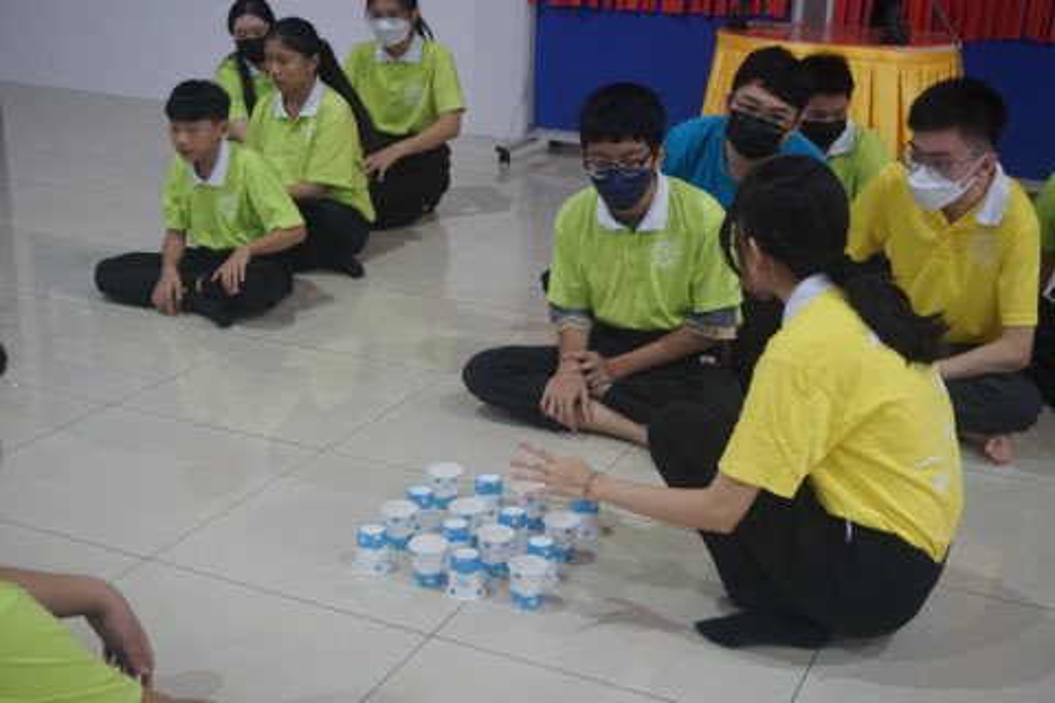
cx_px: 528
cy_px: 352
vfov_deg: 28.9
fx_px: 1363
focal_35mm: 46
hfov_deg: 42.3
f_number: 5
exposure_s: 1/160
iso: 1250
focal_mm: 31
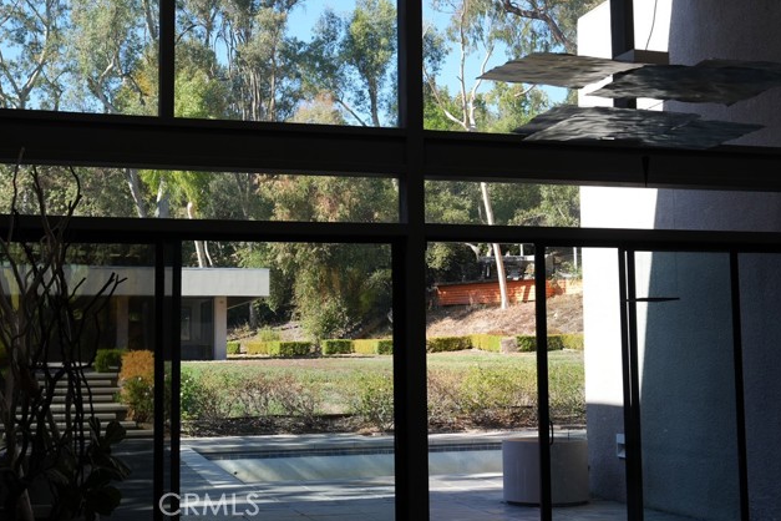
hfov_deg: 39.6
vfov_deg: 27.0
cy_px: 256
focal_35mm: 50
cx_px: 389
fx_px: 1085
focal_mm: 33
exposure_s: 1/200
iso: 100
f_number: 4.5
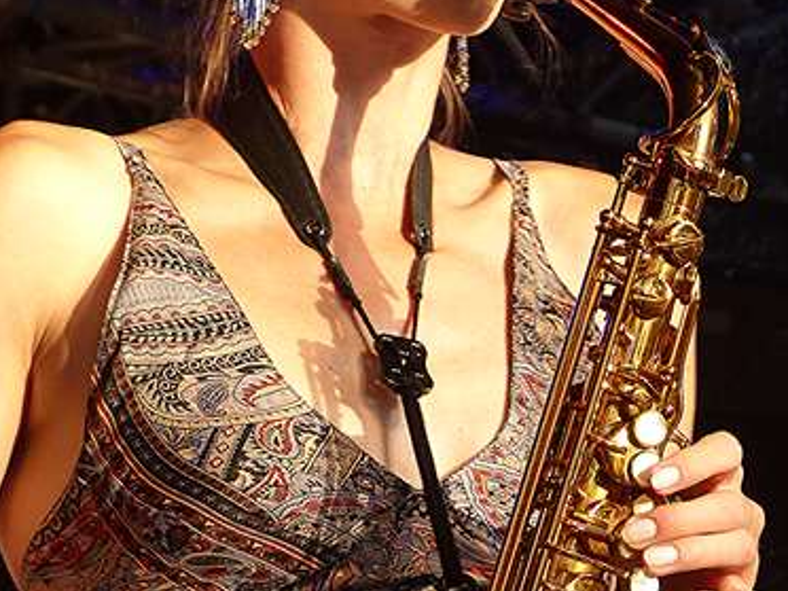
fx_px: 7398
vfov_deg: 4.6
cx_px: 451
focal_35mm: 325
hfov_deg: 6.1
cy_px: 500
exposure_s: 1/125
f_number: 3.2
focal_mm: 21.8
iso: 100
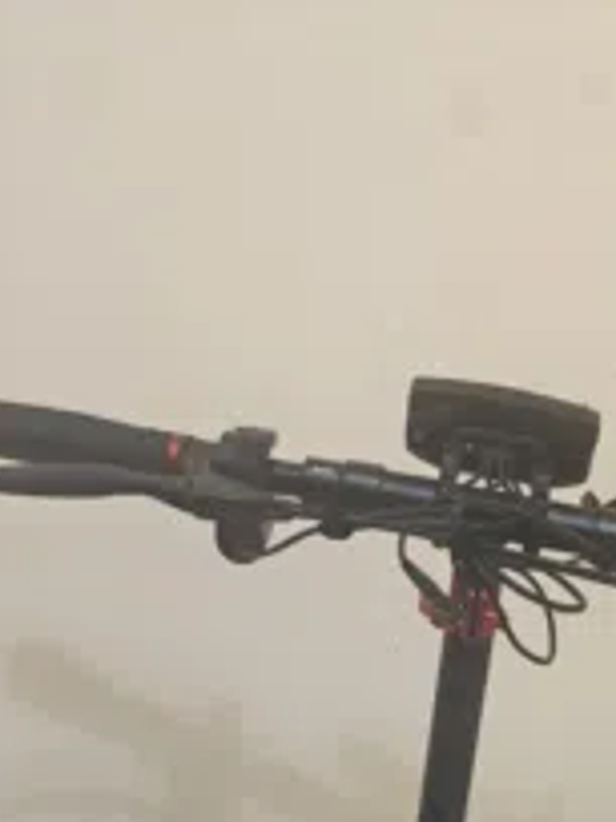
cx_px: 588
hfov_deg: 29.2
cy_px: 798
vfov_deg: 36.8
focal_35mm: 47
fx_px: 1115
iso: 1000
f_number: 1.8
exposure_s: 1/50
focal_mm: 5.59
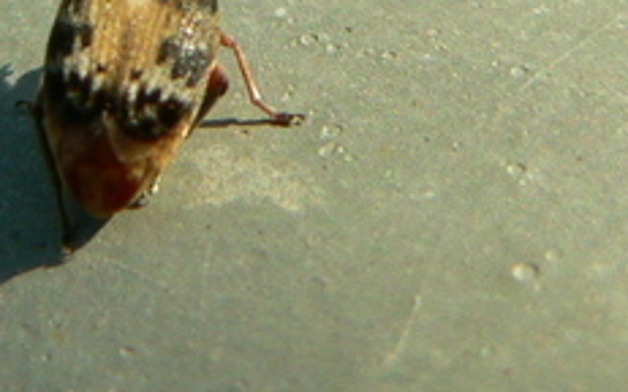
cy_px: -142
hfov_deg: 7.1
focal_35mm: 294
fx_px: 5028
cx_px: 181
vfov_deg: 4.4
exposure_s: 1/400
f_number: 4
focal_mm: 12.5
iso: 80
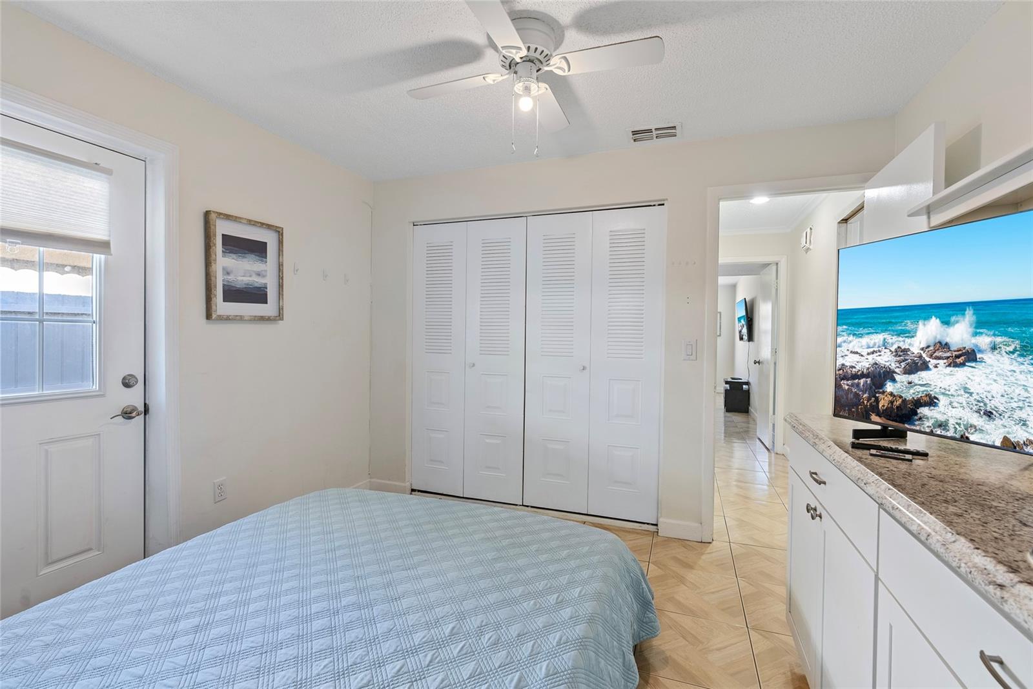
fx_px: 459
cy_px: 344
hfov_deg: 96.7
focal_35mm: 16
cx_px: 516
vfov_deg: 73.8
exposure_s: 1/2
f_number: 8
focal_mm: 16
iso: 250
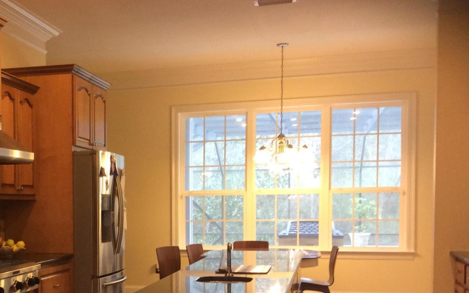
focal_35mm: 57
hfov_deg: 34.3
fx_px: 729
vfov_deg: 22.4
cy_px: 244
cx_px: 75
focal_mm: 3.3
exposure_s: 1/24
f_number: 2.4
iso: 80
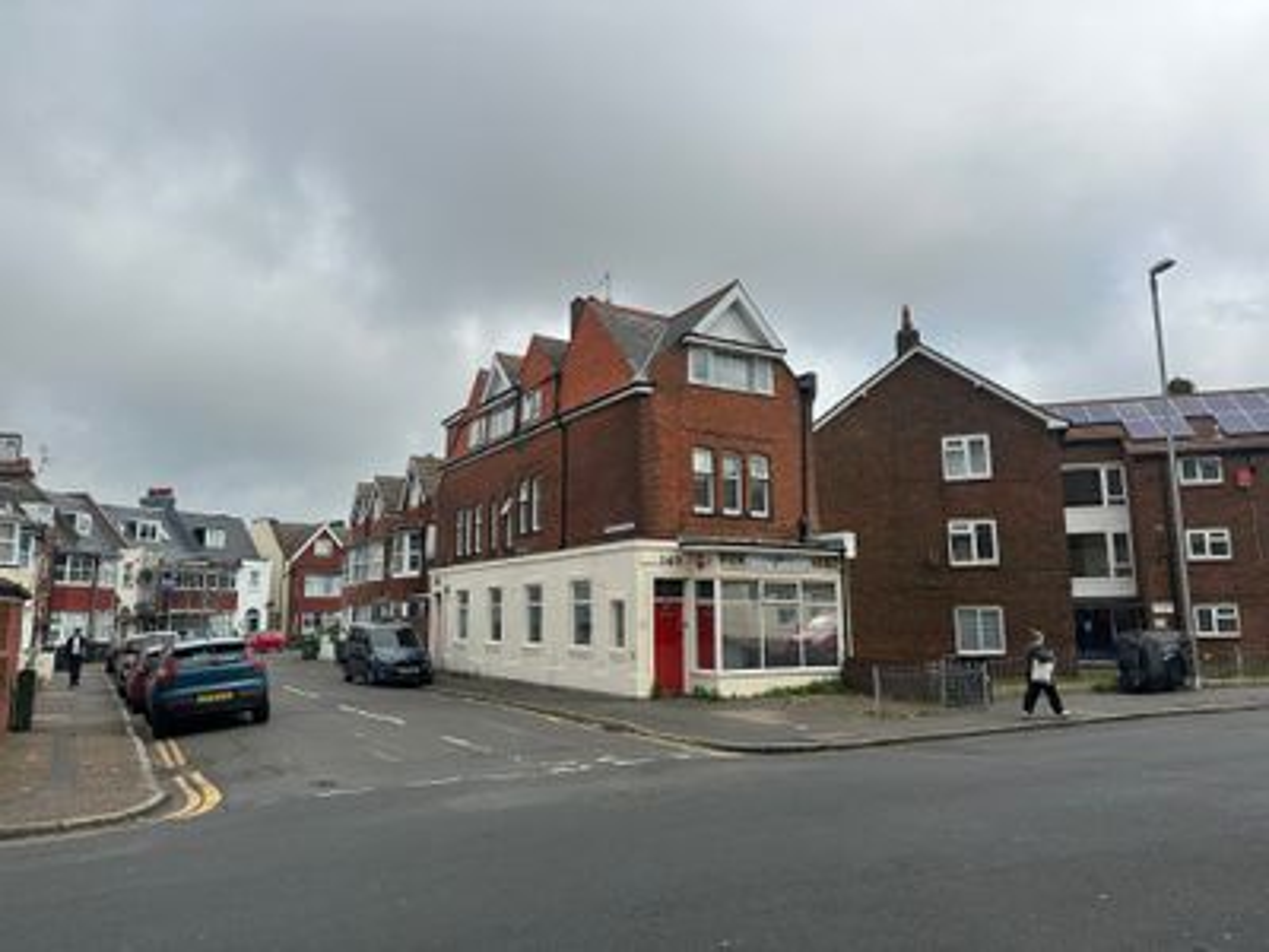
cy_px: 476
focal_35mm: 24
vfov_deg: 56.8
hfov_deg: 71.6
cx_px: 634
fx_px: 880
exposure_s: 1/4545
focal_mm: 6.86
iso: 80
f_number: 1.78
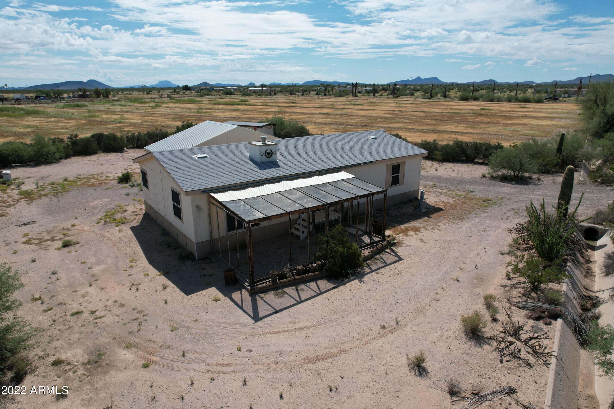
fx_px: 375
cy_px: 204
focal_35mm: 22
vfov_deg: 57.2
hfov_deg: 78.6
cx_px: 307
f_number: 2.8
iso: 140
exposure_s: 1/5000
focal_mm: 8.38
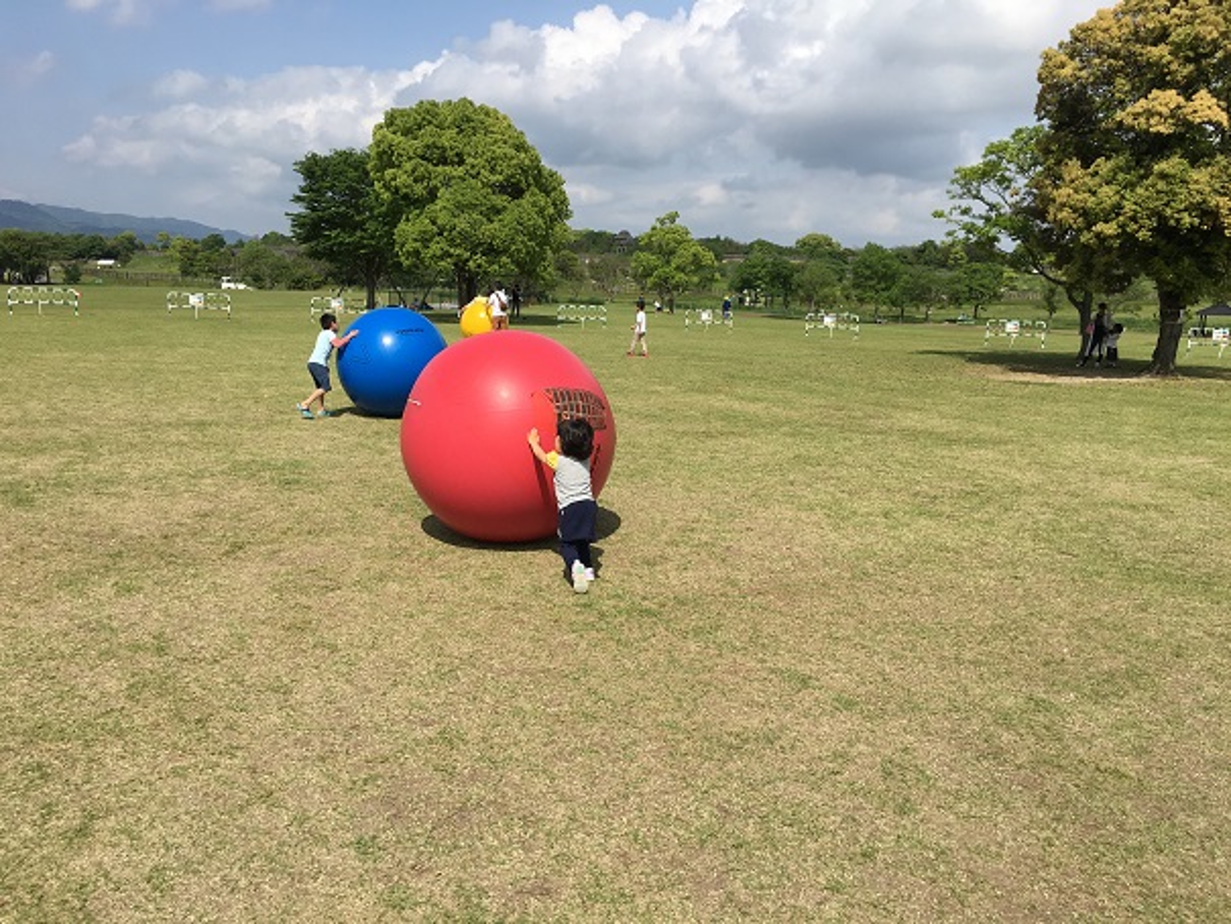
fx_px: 1031
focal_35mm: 29
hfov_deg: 61.6
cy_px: 462
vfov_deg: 48.2
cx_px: 616
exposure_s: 1/2481
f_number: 2.2
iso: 25
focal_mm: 4.15
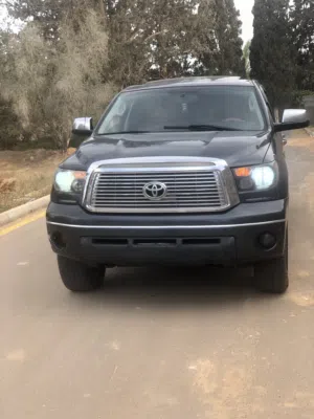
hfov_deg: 28.0
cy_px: 210
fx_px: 629
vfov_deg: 36.8
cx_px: 157
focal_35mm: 52
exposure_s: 1/180
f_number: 2.4
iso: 16
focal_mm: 6
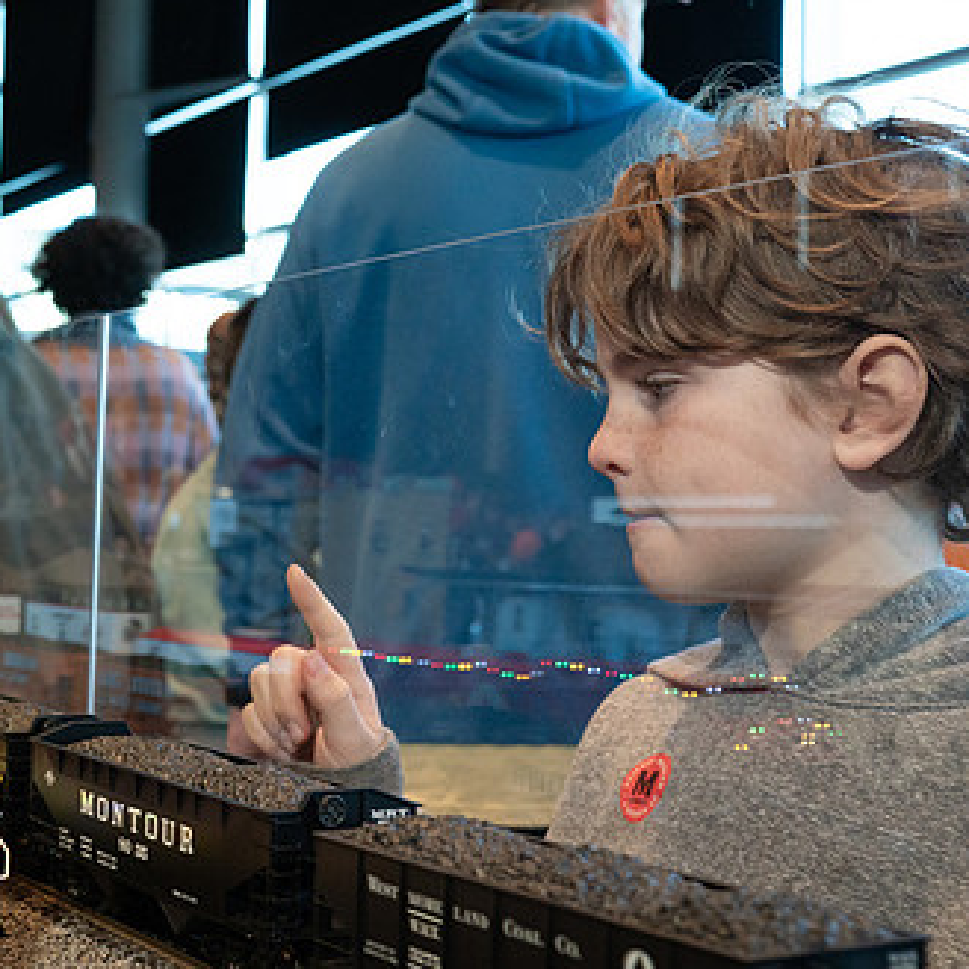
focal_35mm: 58
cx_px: 153
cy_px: 464
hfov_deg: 28.7
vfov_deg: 29.5
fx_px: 1837
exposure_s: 1/160
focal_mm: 35
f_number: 6.3
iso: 2000
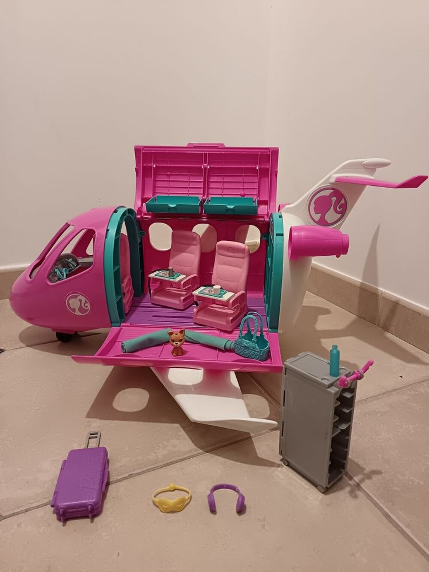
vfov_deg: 71.6
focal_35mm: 24
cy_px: 286
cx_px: 214
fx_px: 397
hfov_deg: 56.8
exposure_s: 1/25
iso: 3525
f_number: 1.75
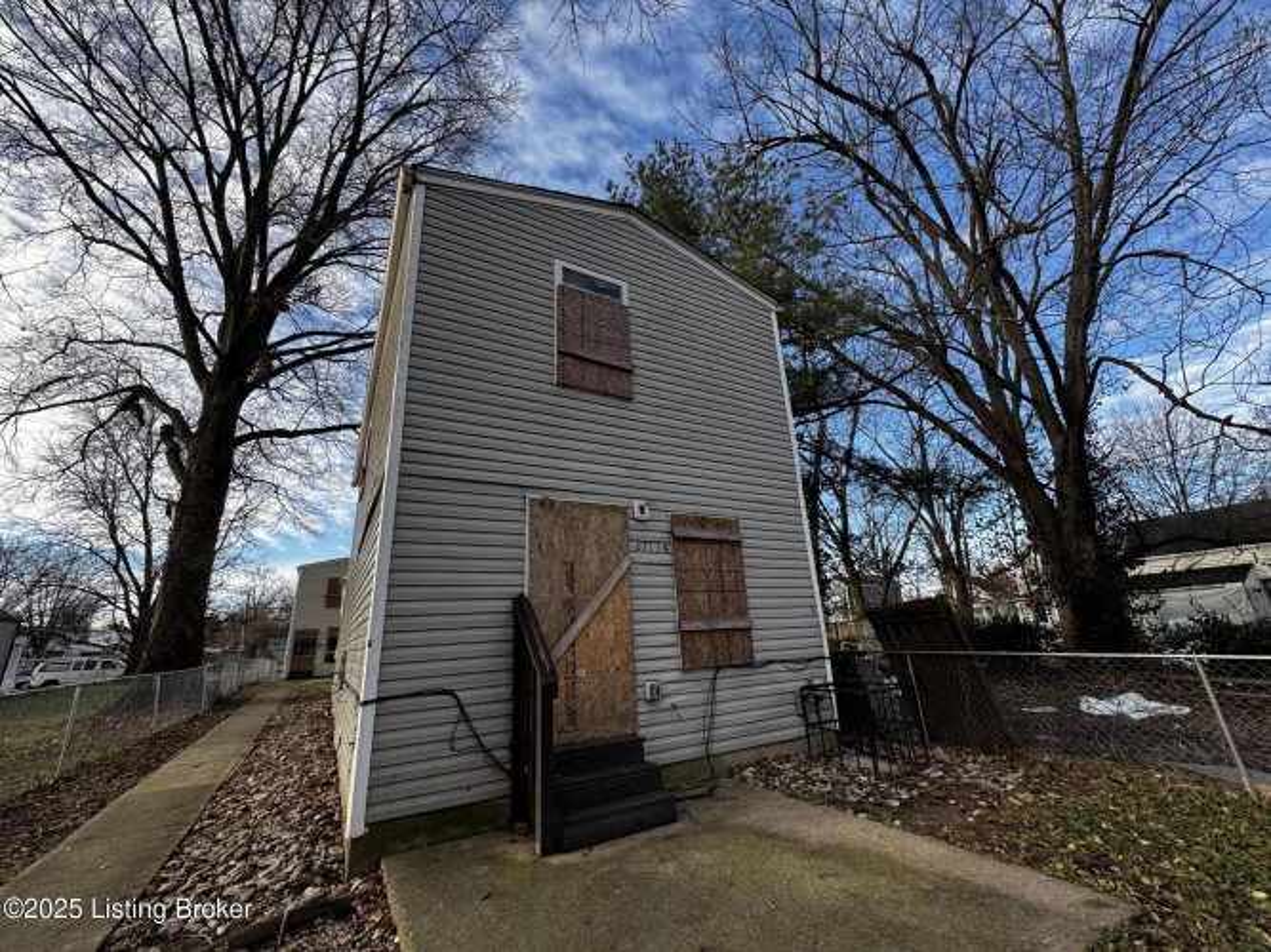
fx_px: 514
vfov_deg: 85.7
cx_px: 636
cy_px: 476
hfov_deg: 102.1
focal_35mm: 14
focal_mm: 2.22
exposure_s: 1/291
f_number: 2.2
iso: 40
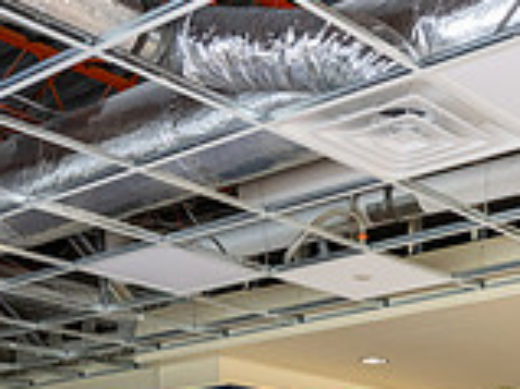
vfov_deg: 18.8
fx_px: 1081
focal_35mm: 72
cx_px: 455
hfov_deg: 26.3
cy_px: 518
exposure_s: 1/100
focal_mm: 20.5
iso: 1250
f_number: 4
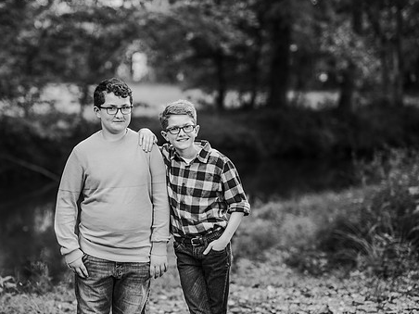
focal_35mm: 105
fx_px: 1271
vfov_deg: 14.1
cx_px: 153
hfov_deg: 18.7
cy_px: 145
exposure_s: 1/200
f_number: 2.2
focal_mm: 85
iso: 125
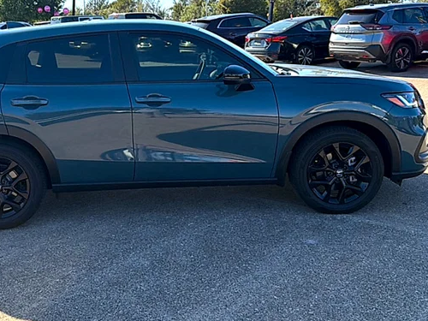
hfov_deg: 51.8
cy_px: 121
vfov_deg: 40.4
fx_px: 433
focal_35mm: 35
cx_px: 147
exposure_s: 1/3145
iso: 80
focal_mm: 6.76
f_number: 1.78
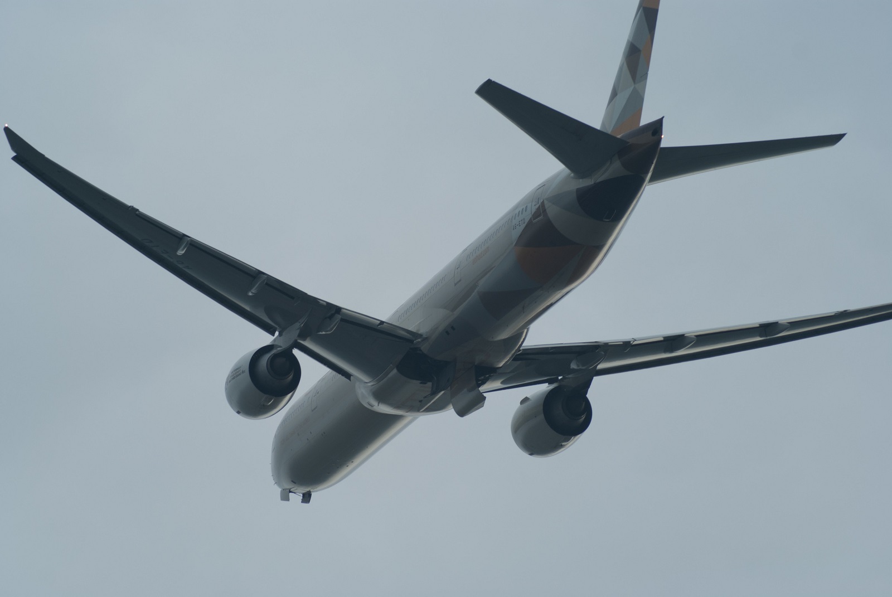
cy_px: 298
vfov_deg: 7.7
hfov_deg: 11.4
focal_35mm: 180
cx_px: 446
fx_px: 4465
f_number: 7.1
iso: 100
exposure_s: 1/320
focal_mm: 120
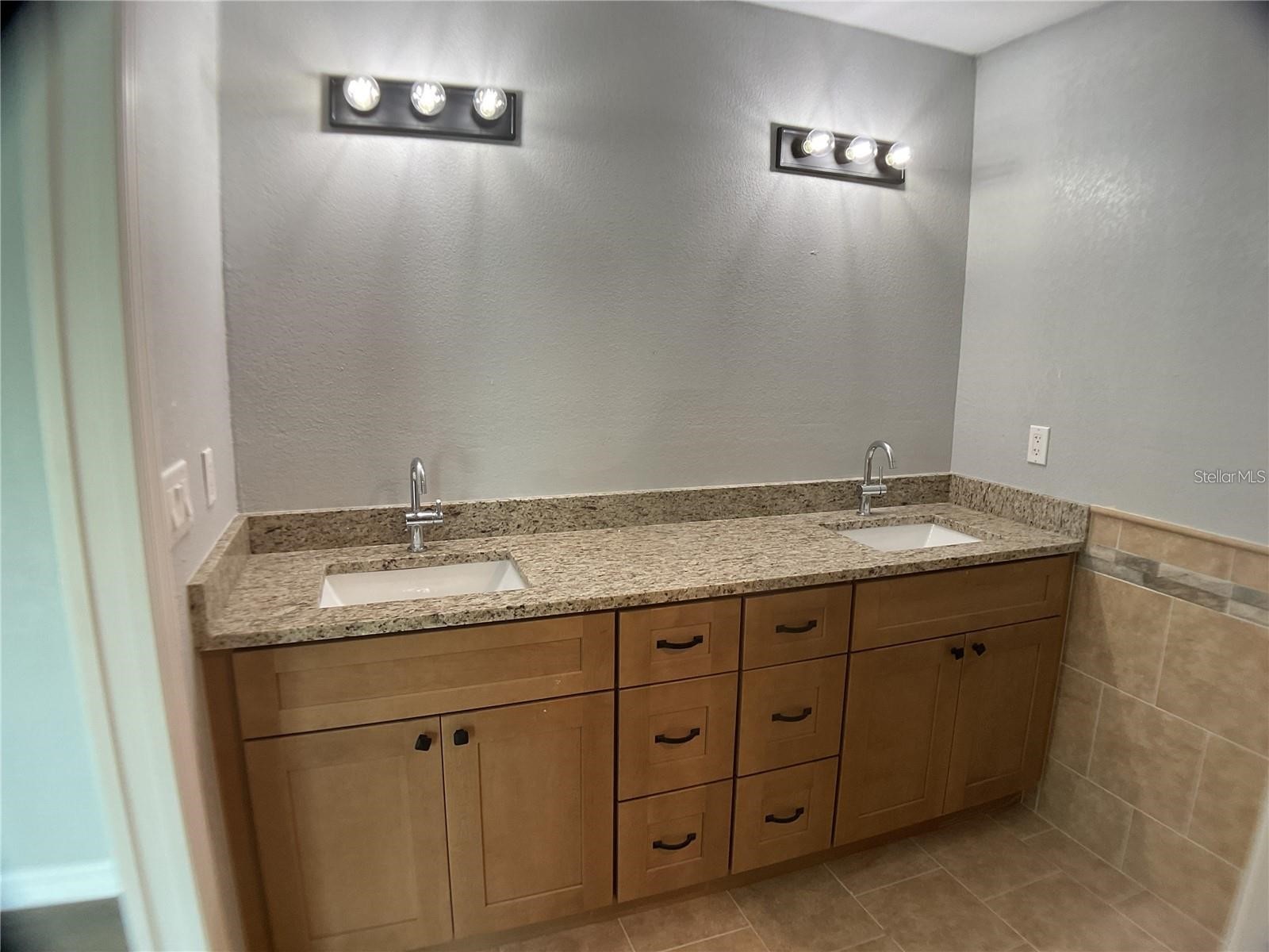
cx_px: 634
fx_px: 1063
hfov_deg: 61.7
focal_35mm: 29
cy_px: 476
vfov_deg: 48.2
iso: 50
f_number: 1.8
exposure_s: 1/60
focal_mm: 3
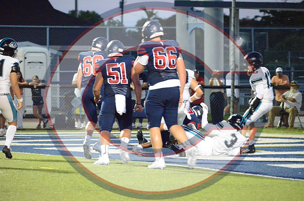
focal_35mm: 255
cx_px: 152
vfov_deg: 5.4
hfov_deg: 8.1
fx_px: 2149
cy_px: 100
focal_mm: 170
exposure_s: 1/200
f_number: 5
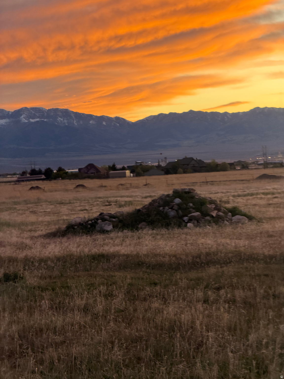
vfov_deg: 19.6
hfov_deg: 14.8
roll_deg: +6.4
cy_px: 190
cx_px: 142
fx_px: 1094
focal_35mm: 100
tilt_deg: -2.5
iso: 64
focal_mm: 16.89
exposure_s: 1/121
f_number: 2.8
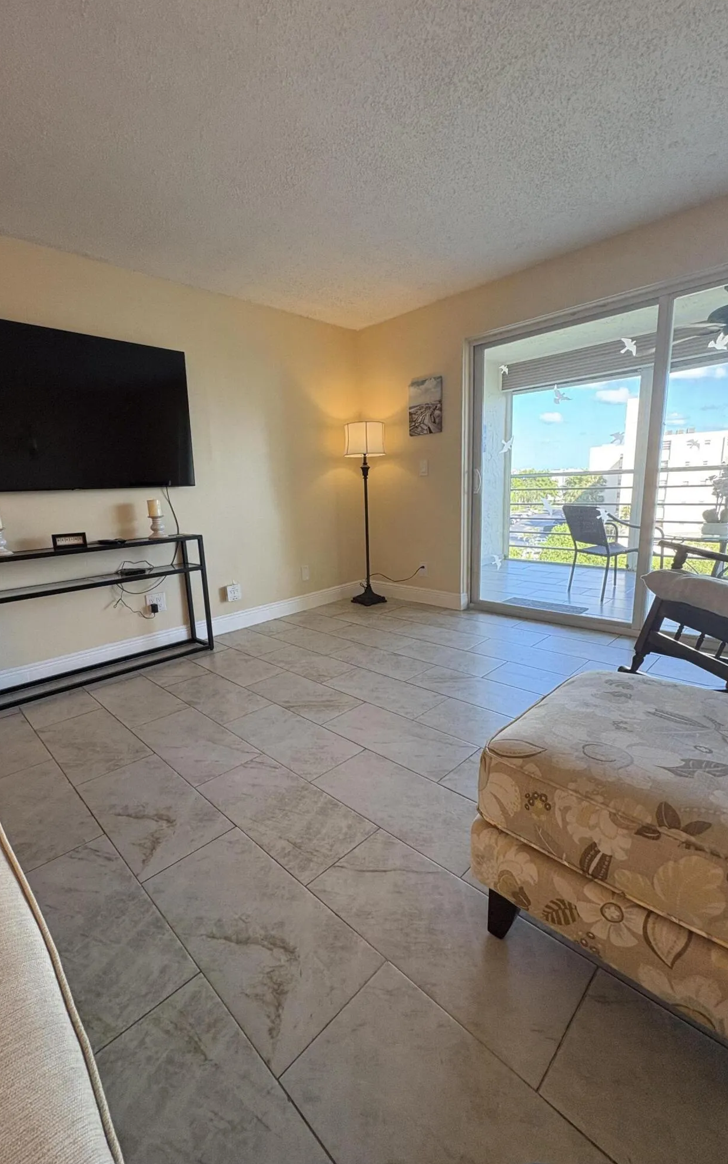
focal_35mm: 15
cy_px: 580
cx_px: 330
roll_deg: +2.4
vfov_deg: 101.5
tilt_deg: -11.1
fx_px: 476
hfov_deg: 74.6
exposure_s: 1/99
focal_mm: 2.22
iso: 160
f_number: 2.2
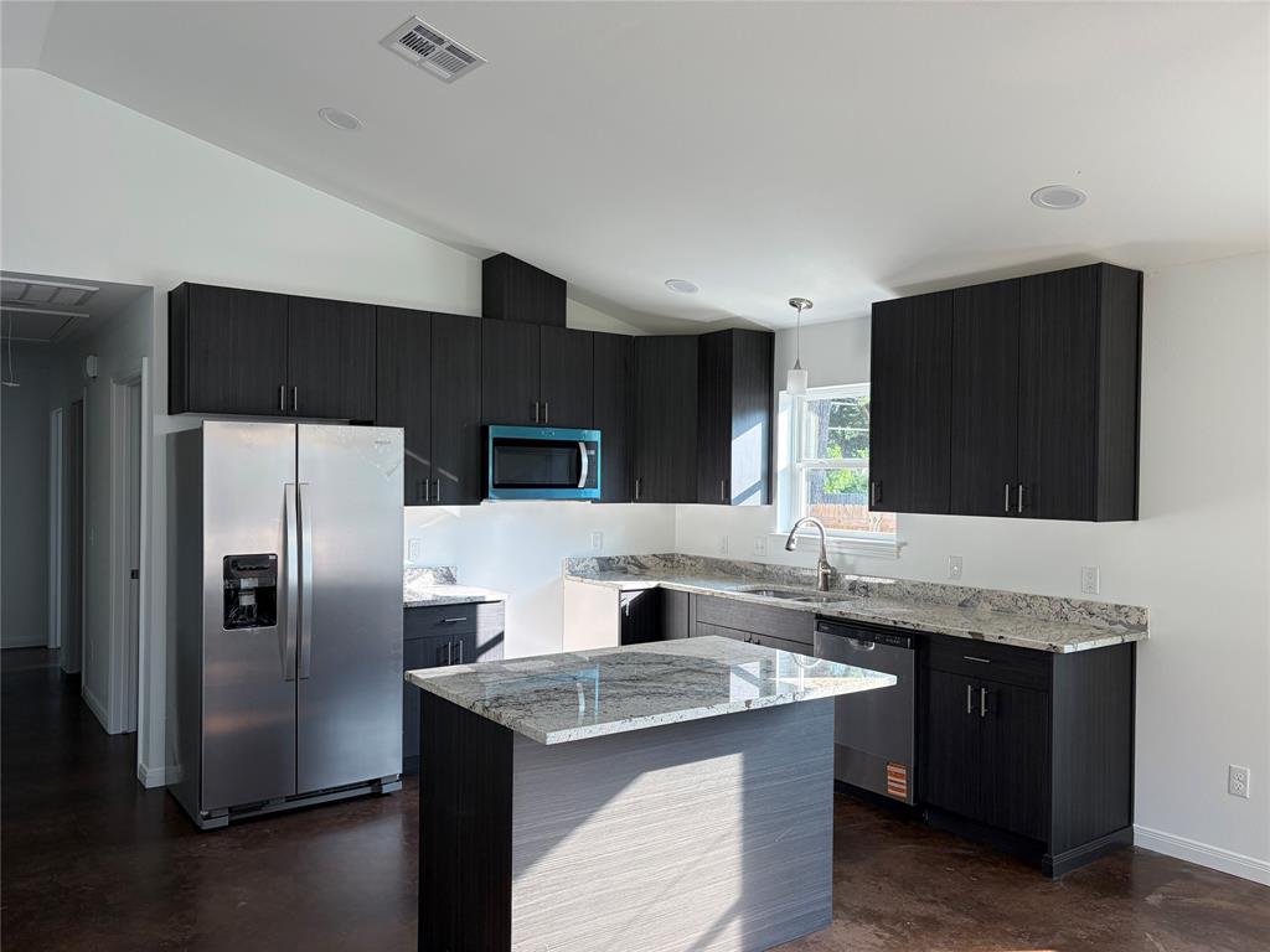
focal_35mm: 26
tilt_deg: -0.4
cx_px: 635
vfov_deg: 53.1
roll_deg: -0.2
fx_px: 954
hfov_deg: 67.3
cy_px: 476
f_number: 1.6
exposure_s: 1/121
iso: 50
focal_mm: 5.96
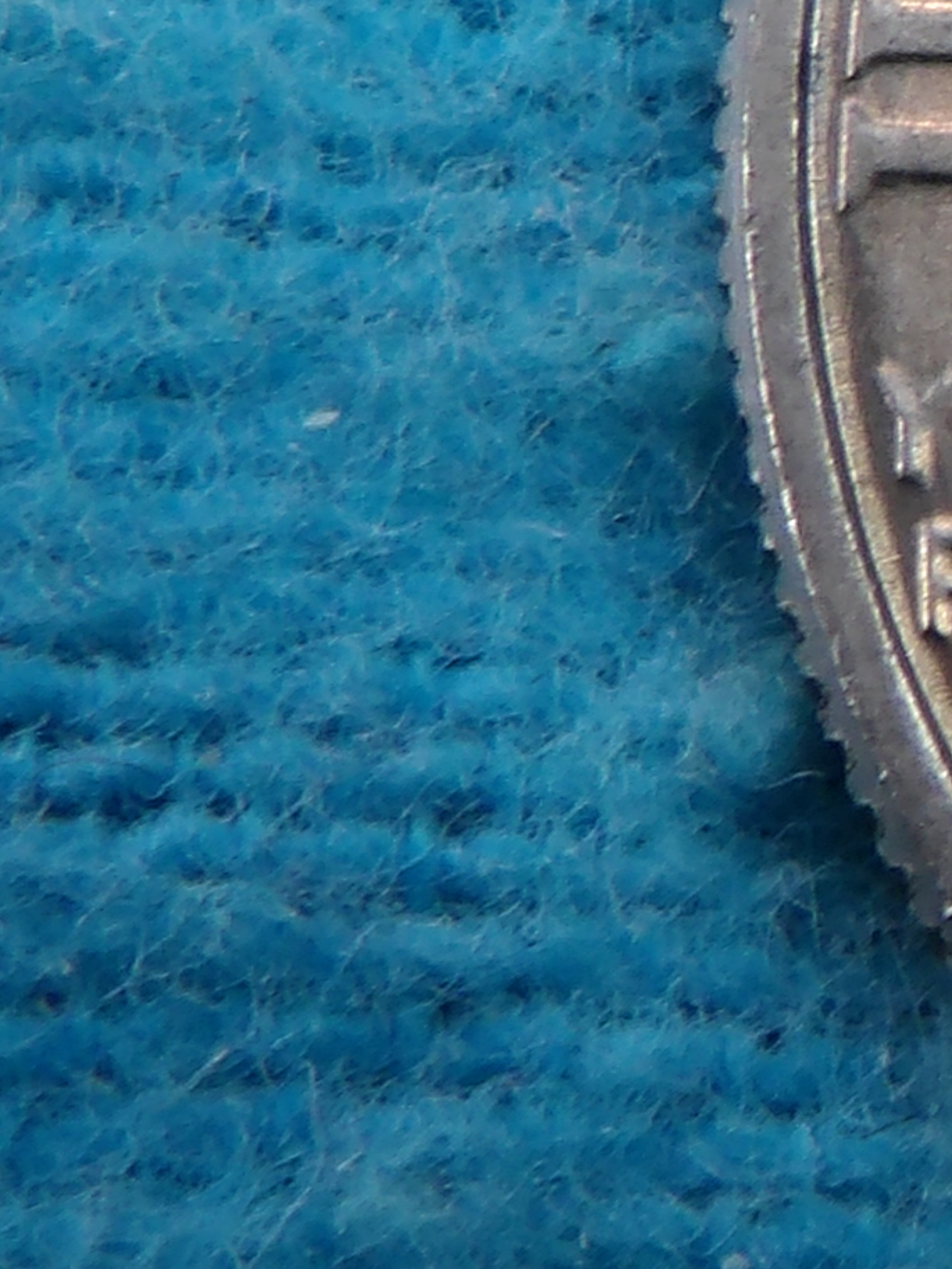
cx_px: 2453
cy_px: 54
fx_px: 7075
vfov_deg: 10.2
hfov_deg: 7.1
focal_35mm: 193
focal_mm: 6.2
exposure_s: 1/40
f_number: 4.5
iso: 100
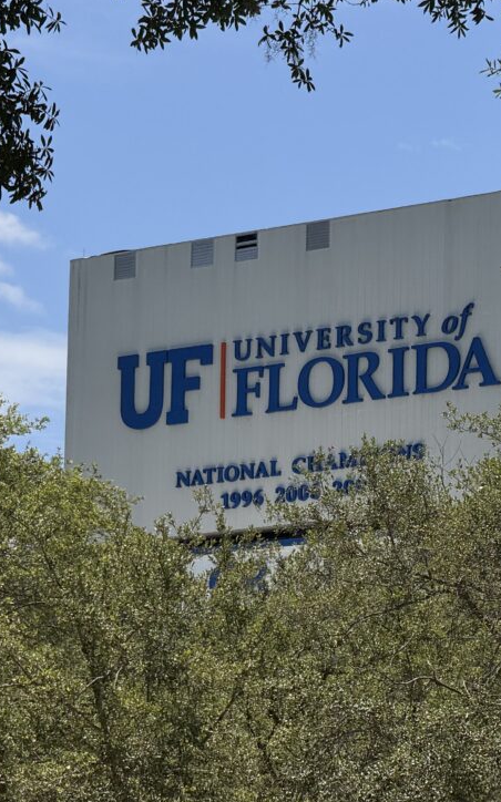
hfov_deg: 7.3
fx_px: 3935
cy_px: 402
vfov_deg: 11.6
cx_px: 74
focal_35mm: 180
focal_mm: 15.66
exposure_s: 1/3690
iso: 50
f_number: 2.8
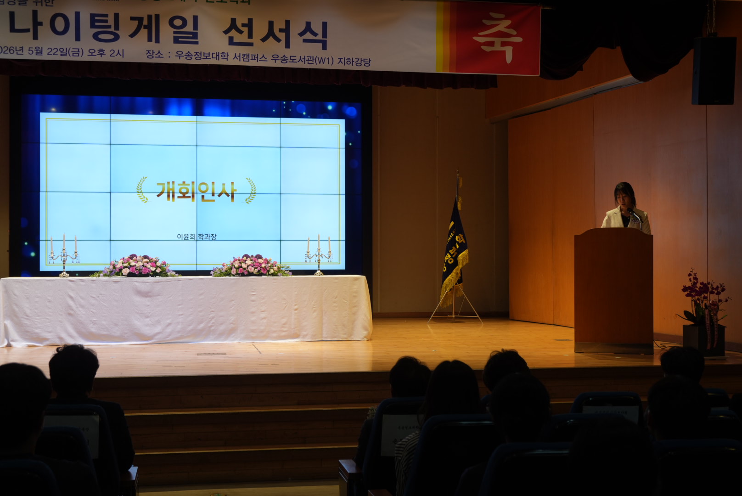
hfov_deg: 41.1
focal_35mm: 48
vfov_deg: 28.1
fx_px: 990
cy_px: 248
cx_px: 371
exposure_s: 1/60
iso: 320
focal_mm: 48
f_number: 5.6
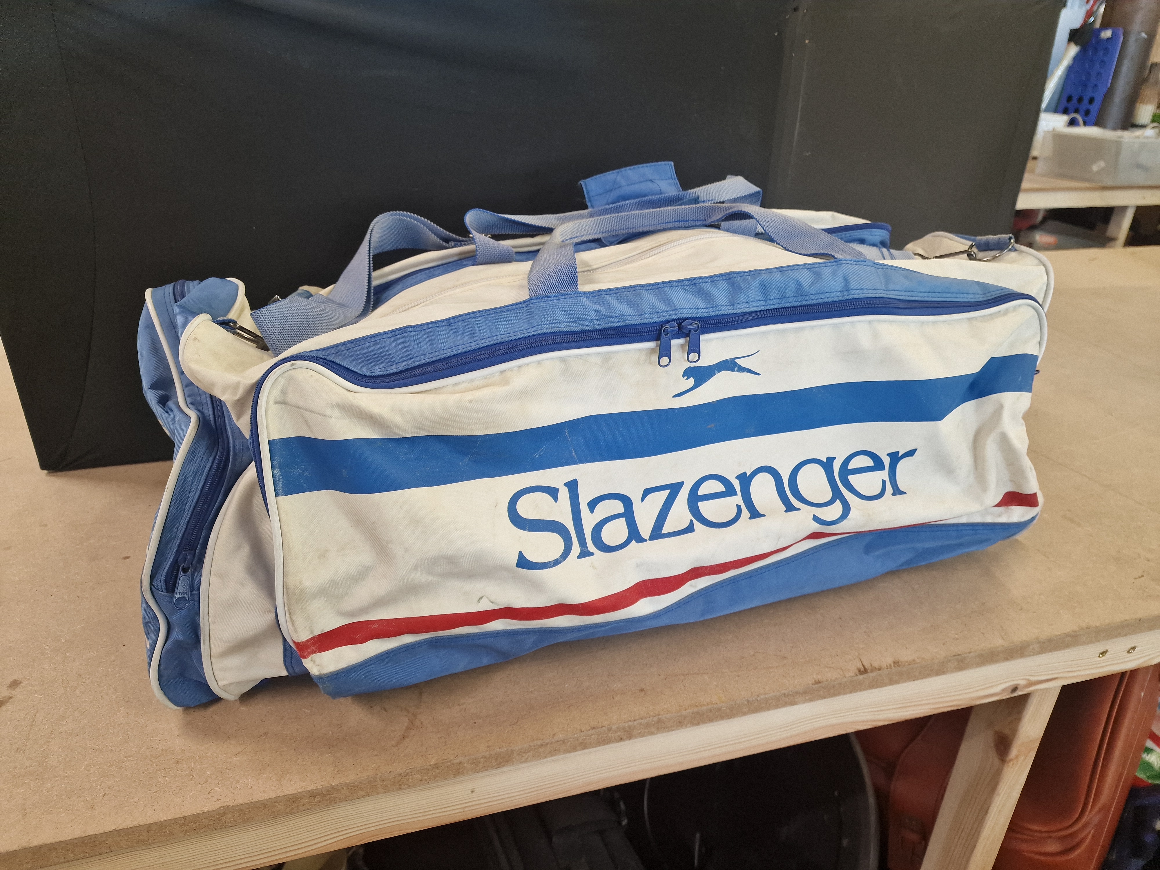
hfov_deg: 73.9
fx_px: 771
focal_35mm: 23
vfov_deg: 58.9
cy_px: 435
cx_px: 580
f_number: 1.8
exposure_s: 1/100
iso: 50
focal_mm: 6.4
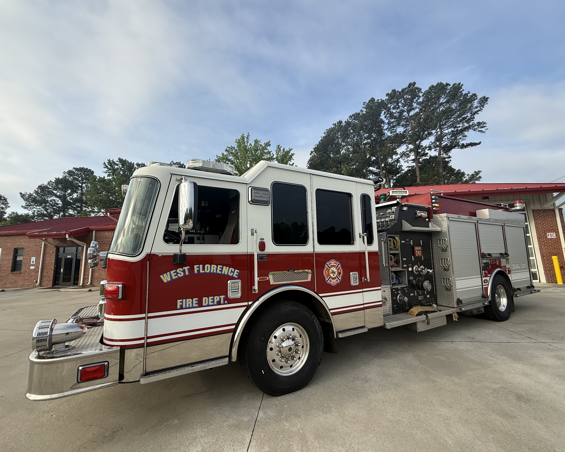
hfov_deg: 96.7
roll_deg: +1.2
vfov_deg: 84.0
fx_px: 251
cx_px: 271
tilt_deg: +8.6
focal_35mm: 15
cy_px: 227
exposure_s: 1/789
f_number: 2.2
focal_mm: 2.22
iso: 50
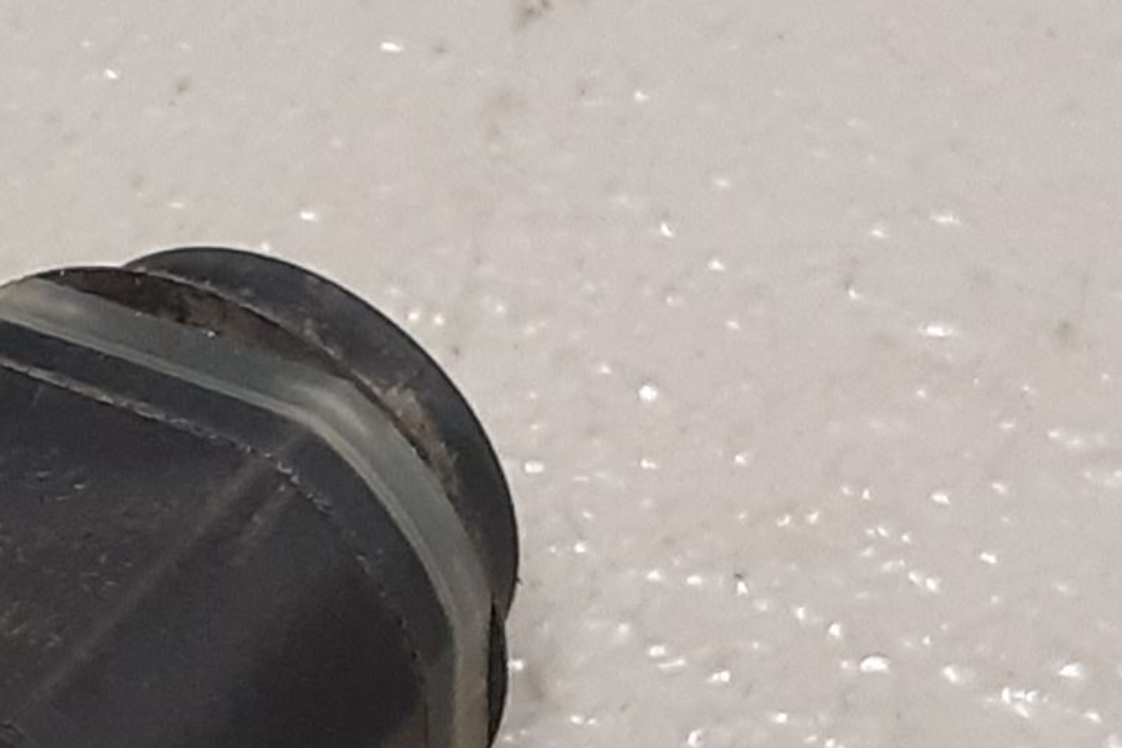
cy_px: 656
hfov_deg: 26.0
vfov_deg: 18.7
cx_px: -102
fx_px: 2244
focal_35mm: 72
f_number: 1.7
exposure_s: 1/50
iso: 160
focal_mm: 3.93
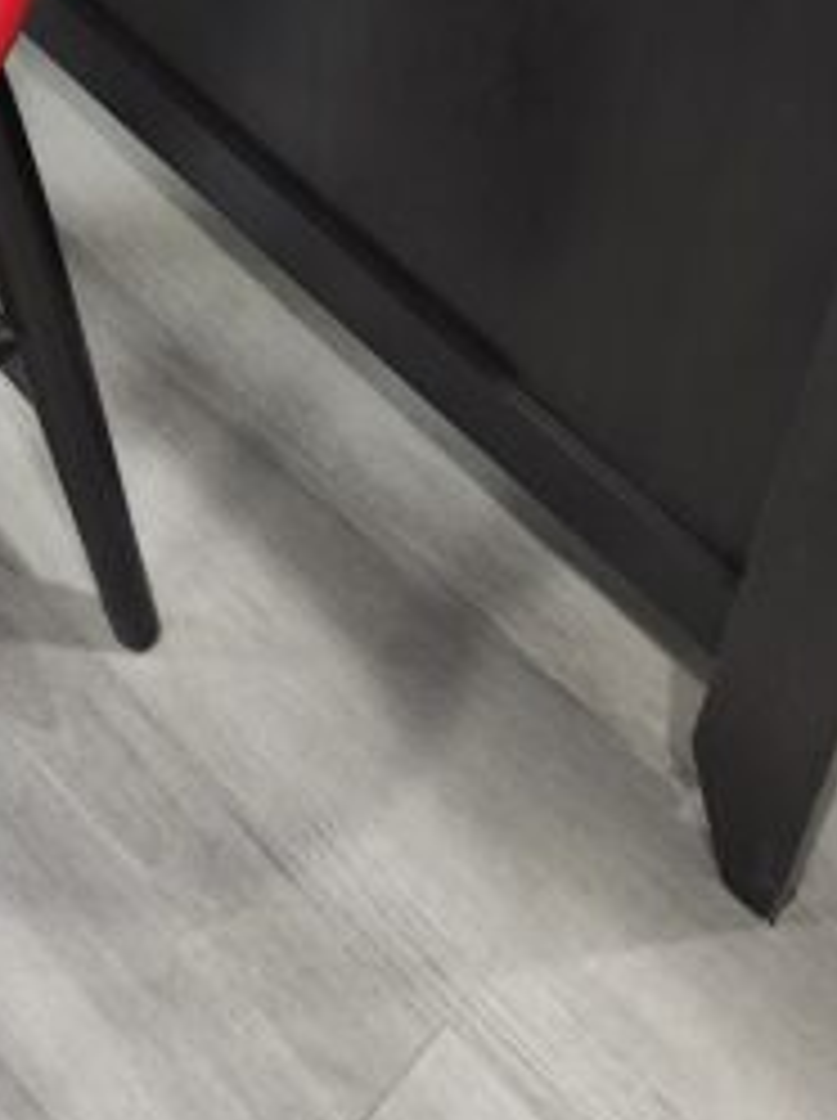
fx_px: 2392
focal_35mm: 74
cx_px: -148
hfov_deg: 18.8
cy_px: -652
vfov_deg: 21.3
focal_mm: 5.54
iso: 500
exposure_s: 1/120
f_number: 1.8
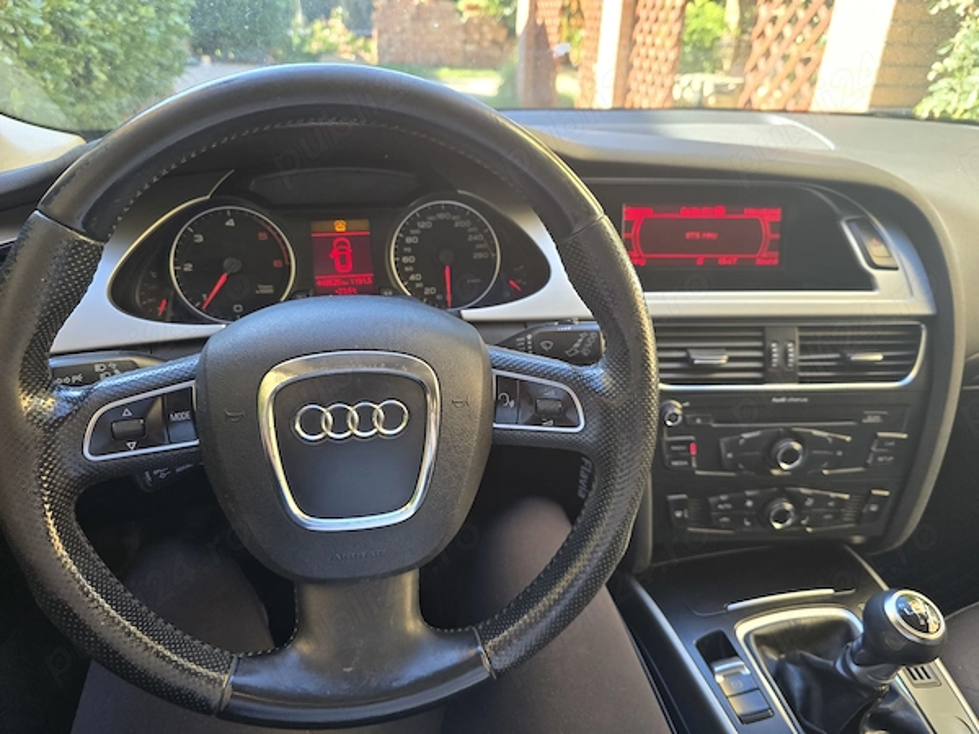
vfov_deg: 58.9
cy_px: 367
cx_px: 490
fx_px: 650
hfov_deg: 73.9
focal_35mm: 23
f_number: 1.7
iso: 160
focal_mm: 6.3
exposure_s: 1/180
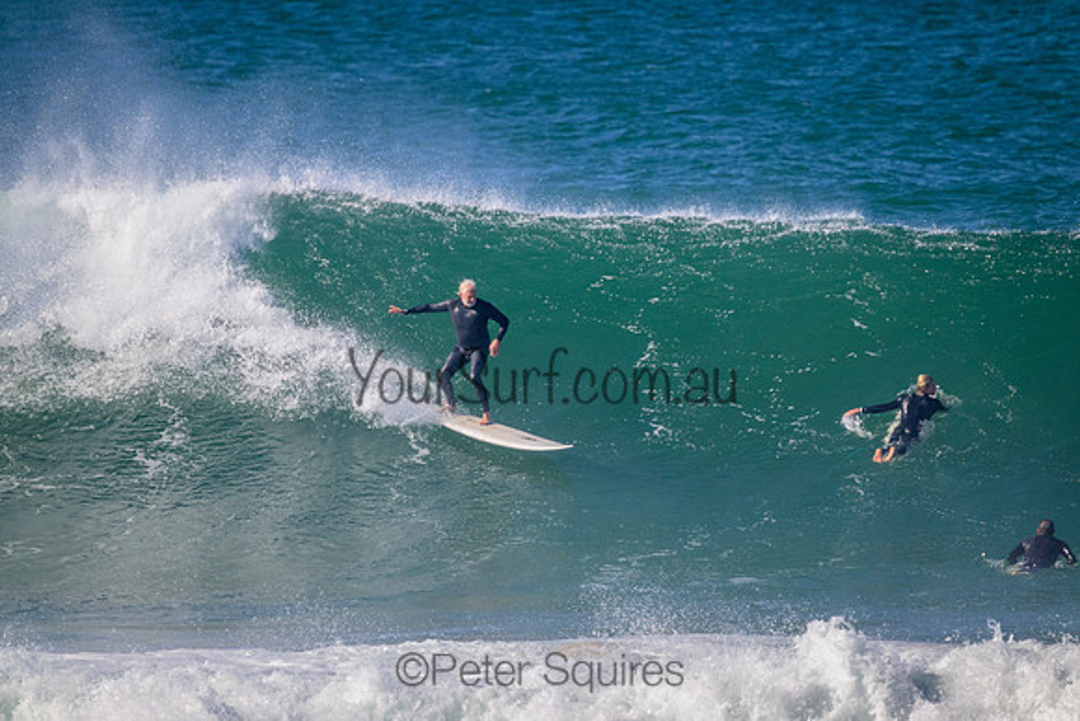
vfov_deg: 1.7
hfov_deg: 2.6
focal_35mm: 800
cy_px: 360
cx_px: 540
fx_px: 24004
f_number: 11
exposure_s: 1/2000
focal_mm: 800
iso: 1800
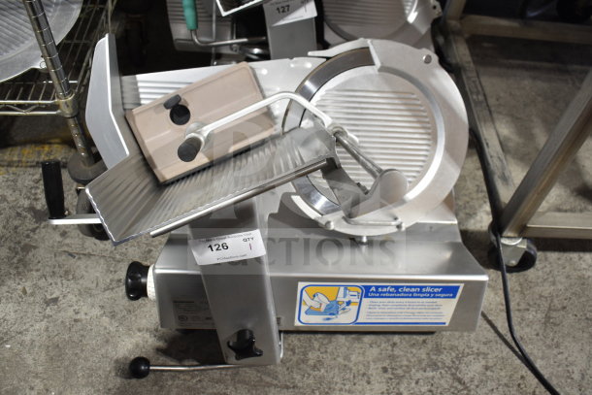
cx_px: 296
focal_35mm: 33
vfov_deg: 40.0
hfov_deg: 57.2
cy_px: 198
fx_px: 543
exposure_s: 1/30
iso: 400
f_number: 3.8
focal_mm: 22
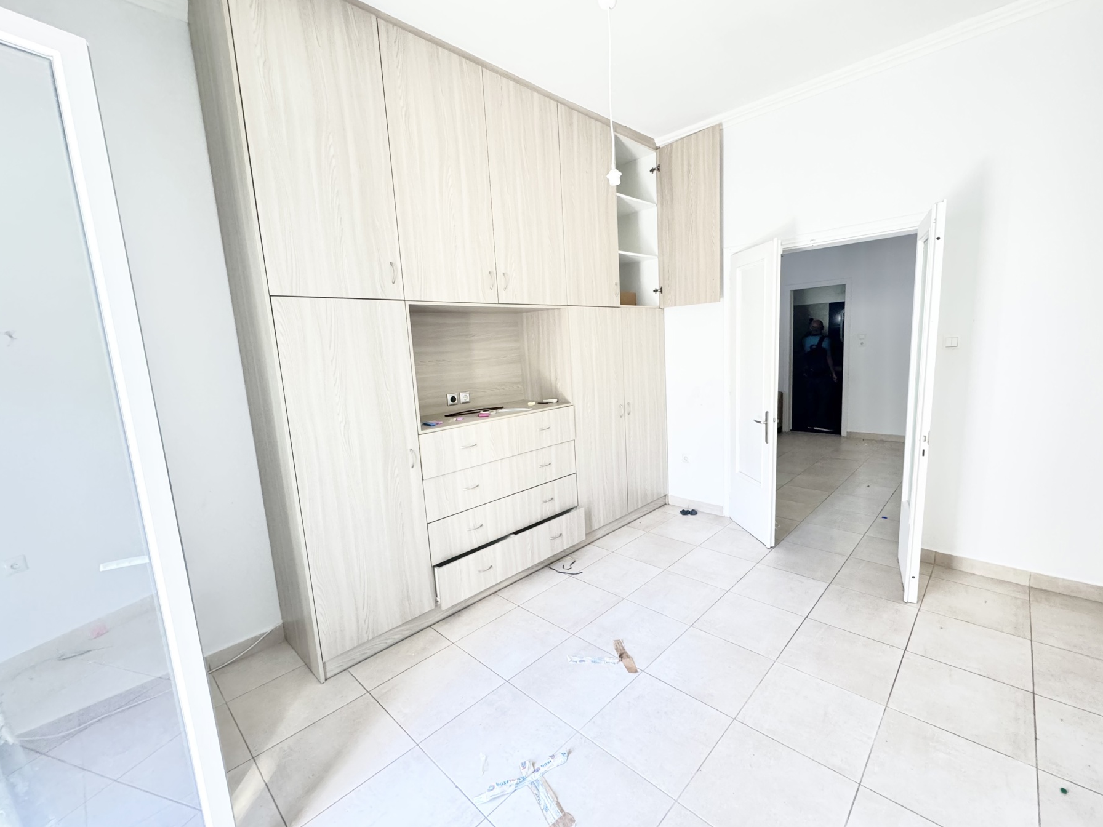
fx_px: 478
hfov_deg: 98.1
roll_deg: +3.3
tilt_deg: -7.5
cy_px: 414
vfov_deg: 81.7
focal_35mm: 15
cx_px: 583
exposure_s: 1/60
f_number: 2.2
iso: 400
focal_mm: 2.22
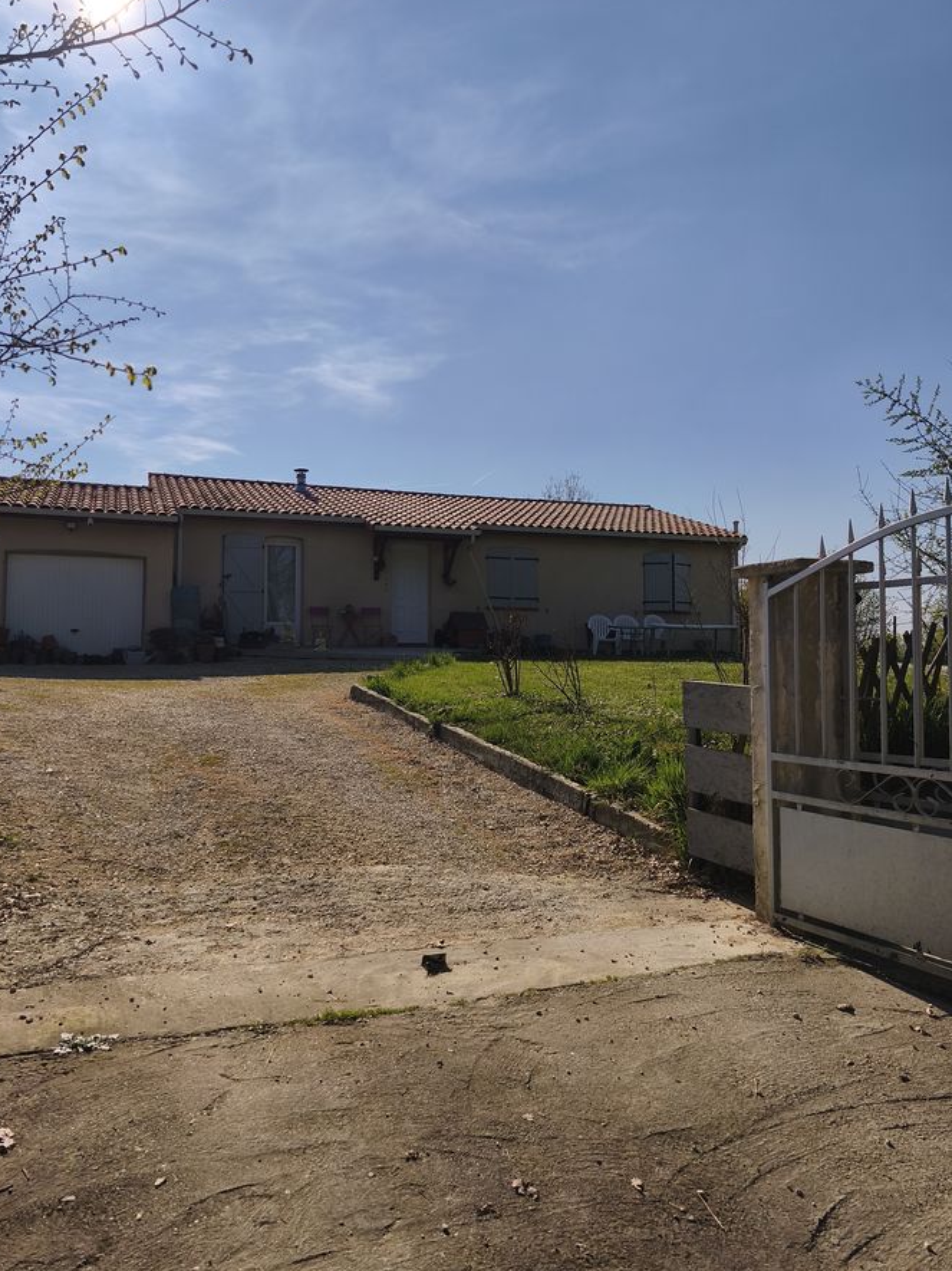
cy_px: 612
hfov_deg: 53.0
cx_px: 437
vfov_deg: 67.3
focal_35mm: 26
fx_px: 954
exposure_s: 1/4659
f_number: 1.65
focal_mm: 6.18
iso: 50
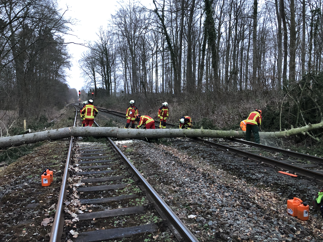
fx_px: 261
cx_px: 162
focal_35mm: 28
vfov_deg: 49.7
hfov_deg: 63.4
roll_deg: +0.0
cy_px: 121
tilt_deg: -3.2
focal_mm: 3.99
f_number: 1.8
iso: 100
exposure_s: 1/12
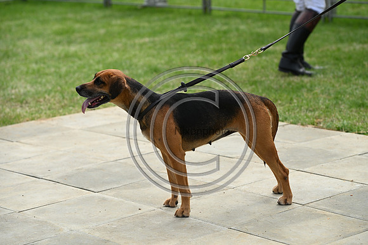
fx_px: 1227
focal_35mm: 120
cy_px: 122
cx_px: 184
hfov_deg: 17.1
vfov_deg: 11.4
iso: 180
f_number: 4.5
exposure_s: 1/1000
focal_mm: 120
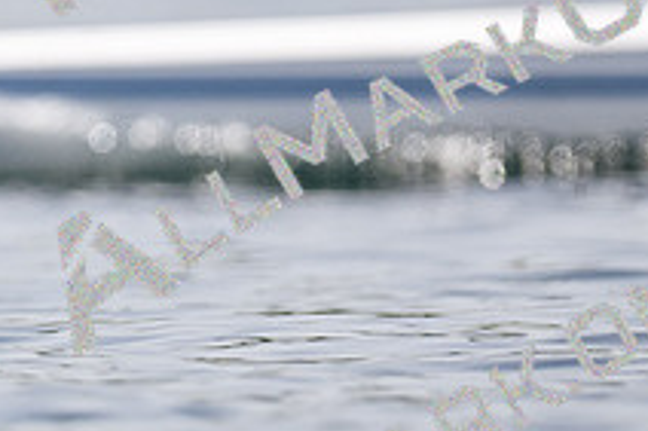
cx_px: -205
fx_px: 44298
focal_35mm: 2463
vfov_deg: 0.6
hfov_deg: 0.8
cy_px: 67
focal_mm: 600
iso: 180
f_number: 5
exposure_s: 1/2500
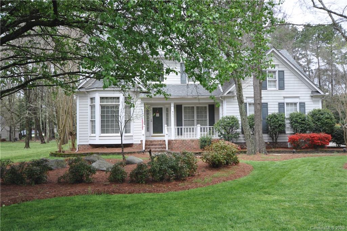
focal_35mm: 30
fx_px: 289
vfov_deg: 43.5
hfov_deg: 62.0
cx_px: 174
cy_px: 116
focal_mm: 20
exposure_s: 1/160
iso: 200
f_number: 6.3
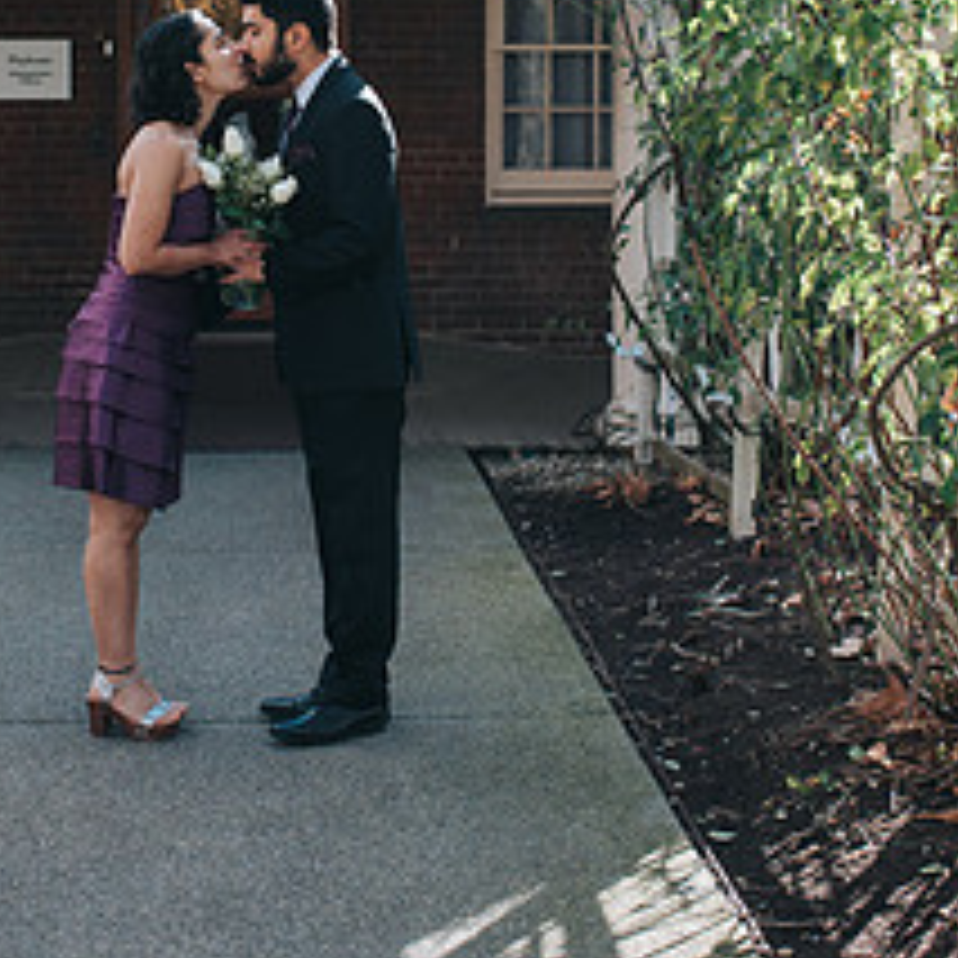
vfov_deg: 20.6
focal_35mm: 83
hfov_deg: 20.8
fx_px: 2599
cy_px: 155
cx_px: 275
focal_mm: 35
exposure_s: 1/320
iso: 160
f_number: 3.2
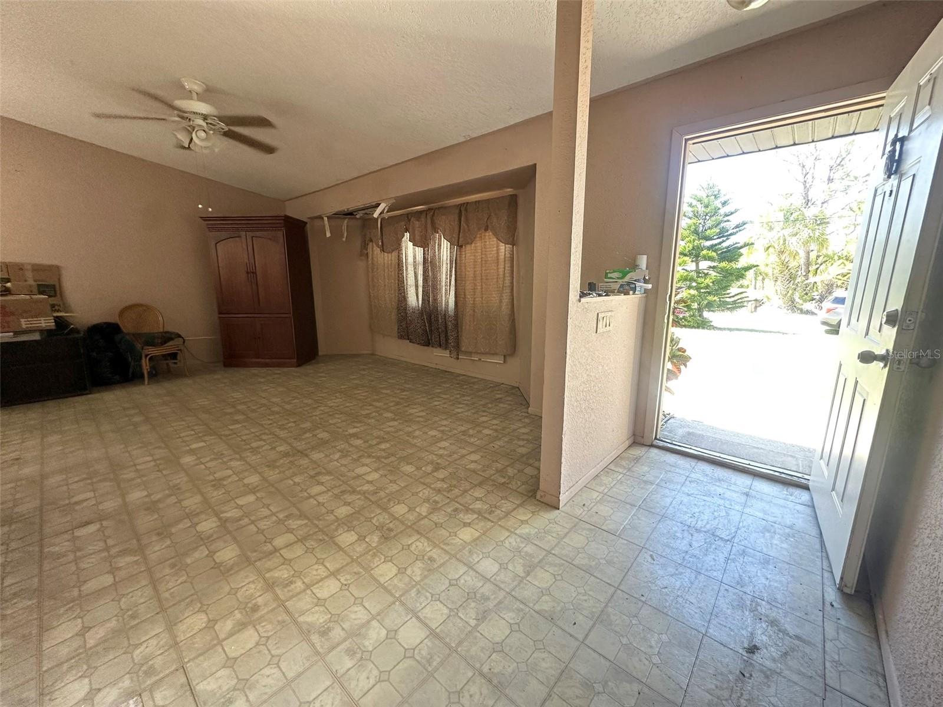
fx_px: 381
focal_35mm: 14
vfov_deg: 85.7
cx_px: 472
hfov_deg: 102.1
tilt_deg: -11.6
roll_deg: -0.1
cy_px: 354
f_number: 2.2
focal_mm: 2.22
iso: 160
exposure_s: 1/99
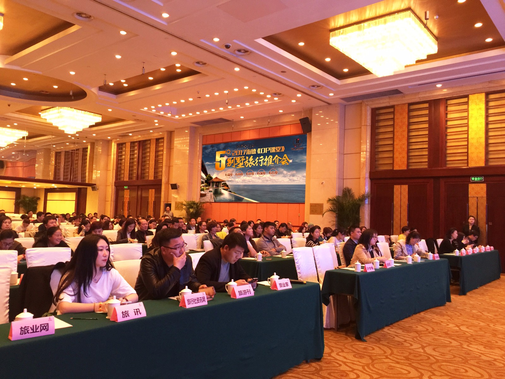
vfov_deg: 48.2
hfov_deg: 61.7
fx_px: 423
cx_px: 252
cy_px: 190
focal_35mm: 29
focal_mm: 4.15
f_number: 2.2
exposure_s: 1/10
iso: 100
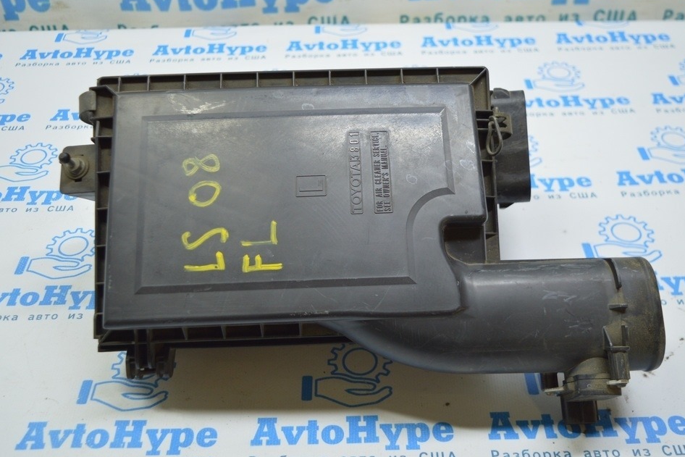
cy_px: 229
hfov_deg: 47.9
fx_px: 771
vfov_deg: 33.0
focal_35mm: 41
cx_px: 324
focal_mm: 25
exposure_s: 1/50
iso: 400
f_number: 4
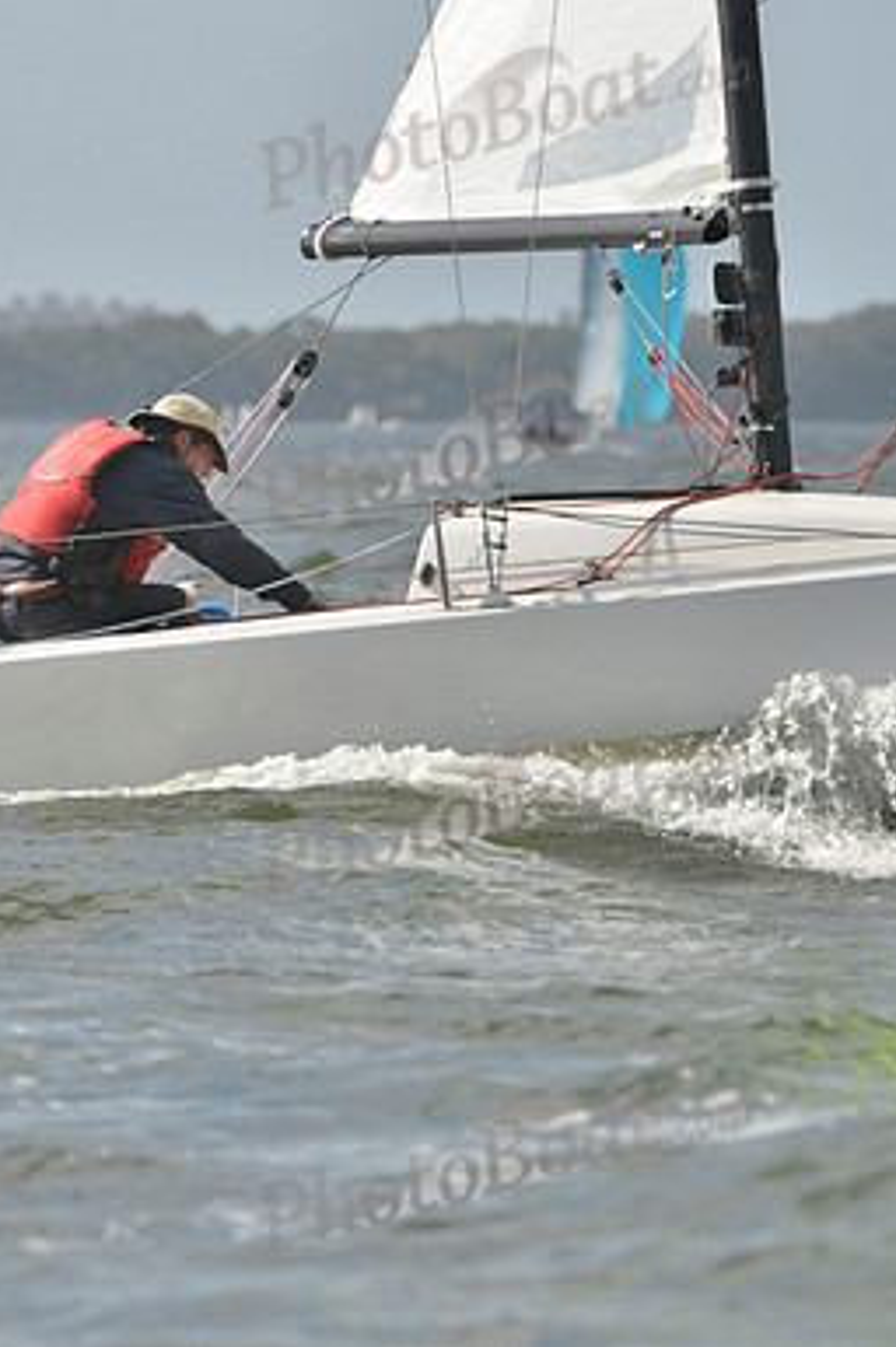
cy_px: 674
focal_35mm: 543
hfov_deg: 2.5
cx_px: 80
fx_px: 20307
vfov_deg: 3.8
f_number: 9
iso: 400
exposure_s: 1/1250
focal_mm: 360
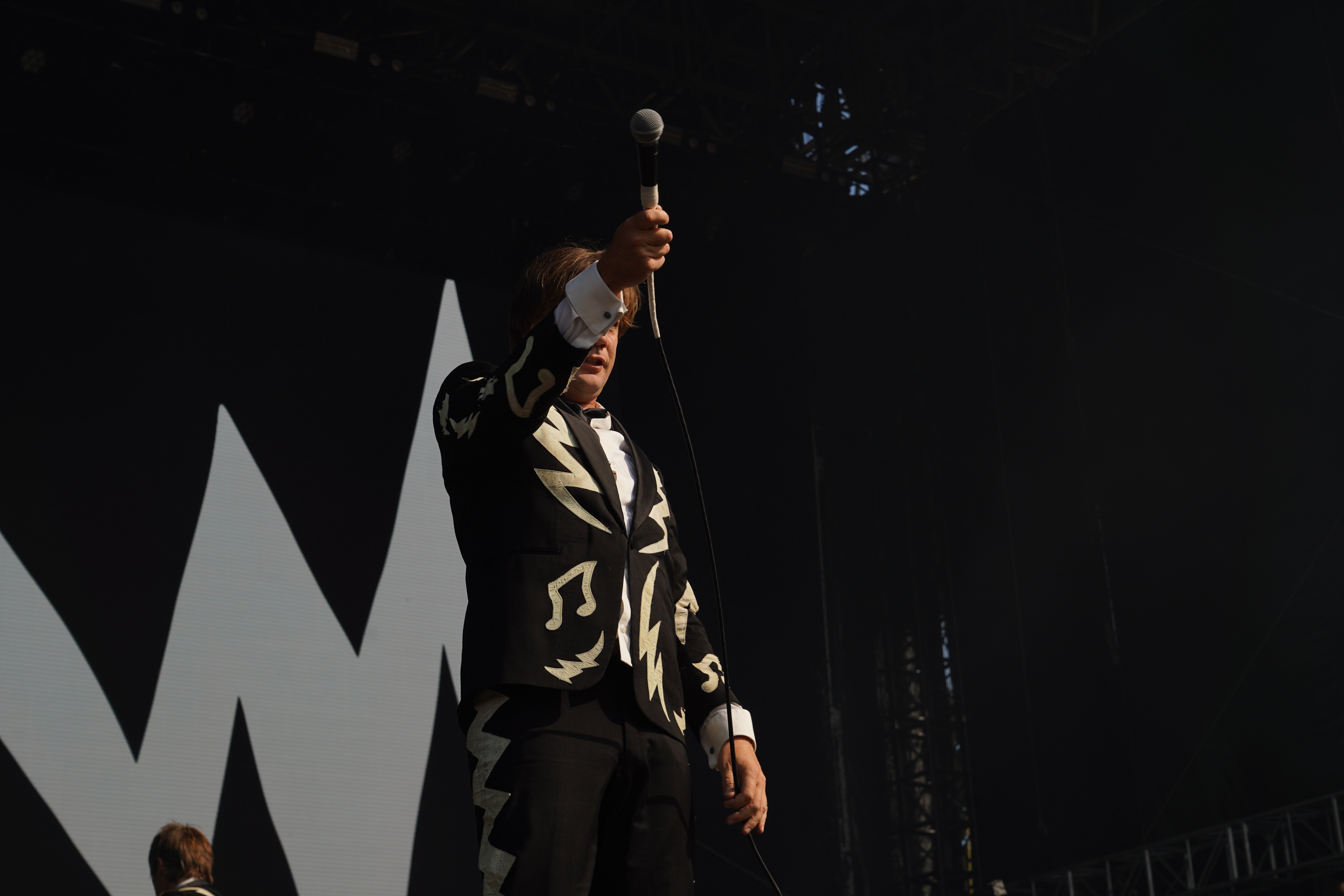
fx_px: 2277
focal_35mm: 61
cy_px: 448
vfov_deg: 22.3
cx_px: 672
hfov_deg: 32.9
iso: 100
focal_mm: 61
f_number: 8
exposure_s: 1/400
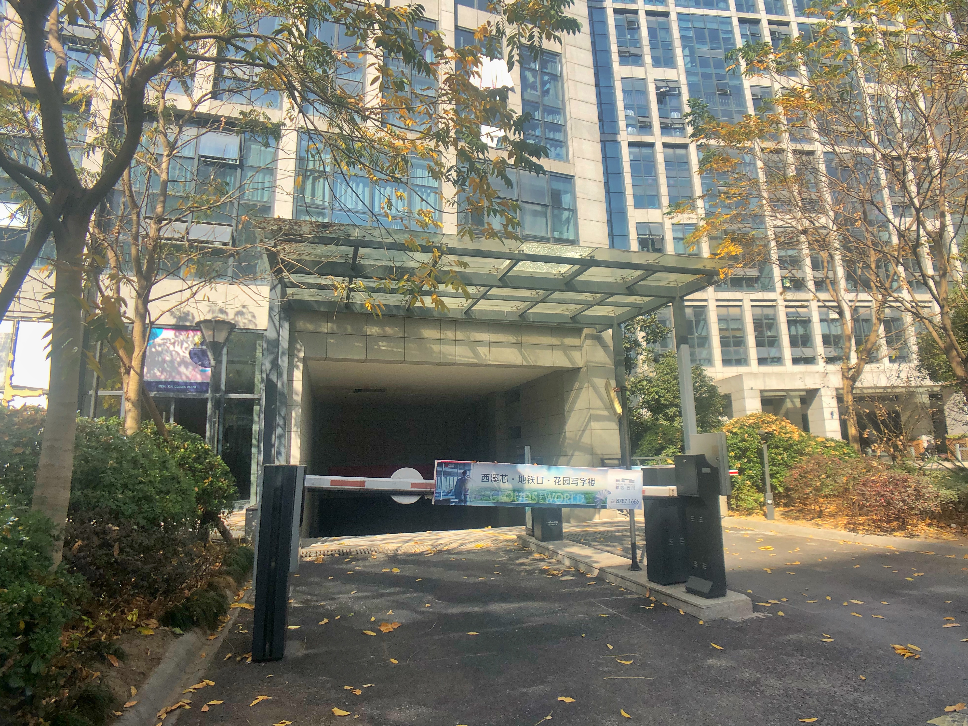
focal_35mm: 28
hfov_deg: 63.4
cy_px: 363
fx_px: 783
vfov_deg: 49.7
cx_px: 484
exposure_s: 1/873
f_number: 1.8
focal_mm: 4
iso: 20
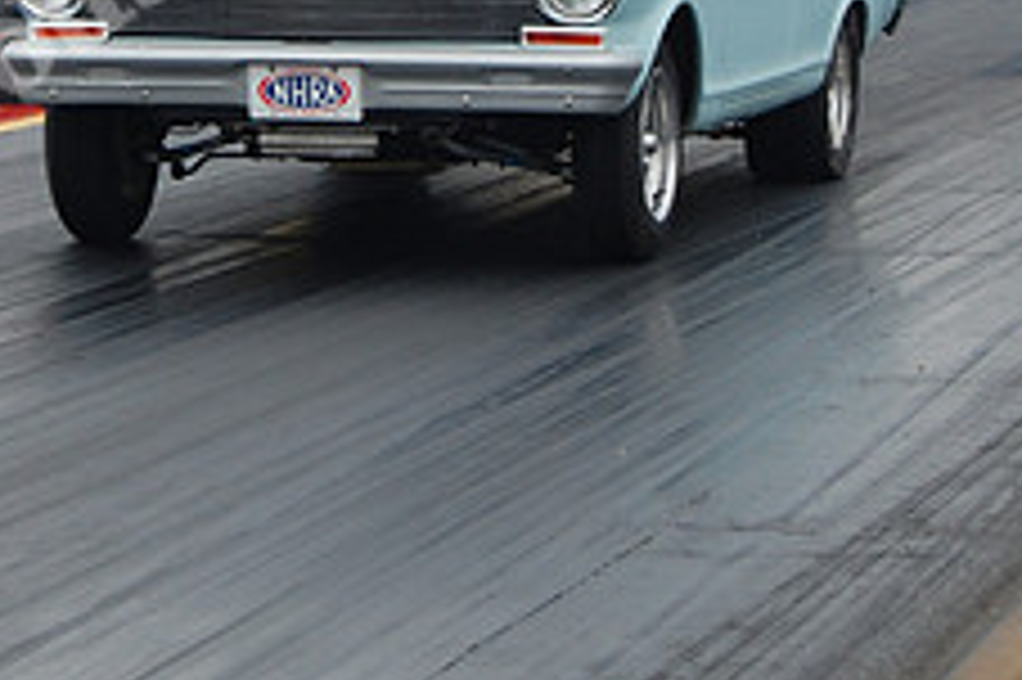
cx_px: 311
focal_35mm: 192
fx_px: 5447
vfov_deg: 7.1
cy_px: -117
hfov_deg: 10.7
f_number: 5.6
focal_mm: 50
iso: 320
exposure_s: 1/1000
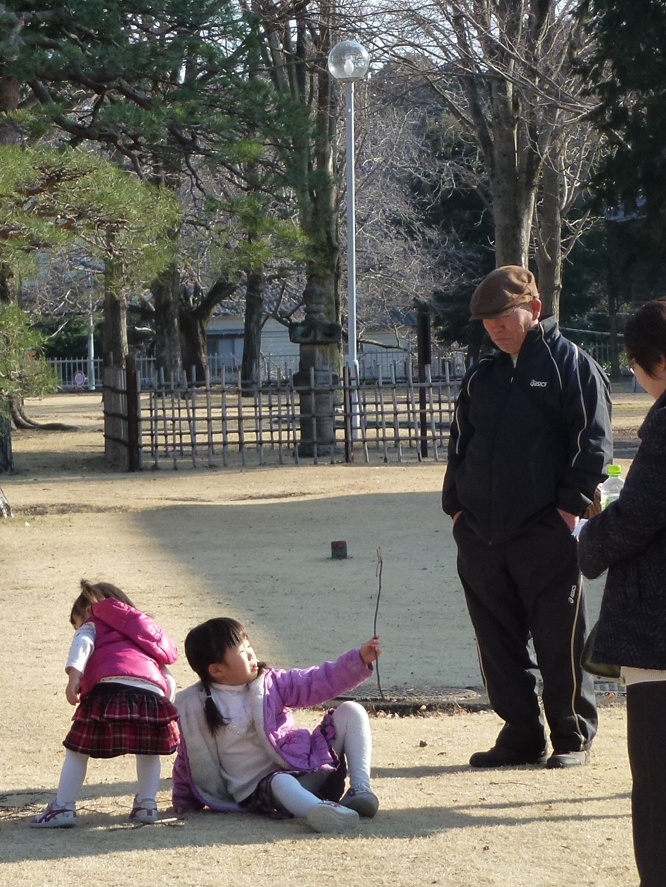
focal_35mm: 152
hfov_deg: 9.7
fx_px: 3899
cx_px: 107
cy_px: 398
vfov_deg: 13.0
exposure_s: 1/250
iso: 160
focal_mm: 14.8
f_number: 4.8
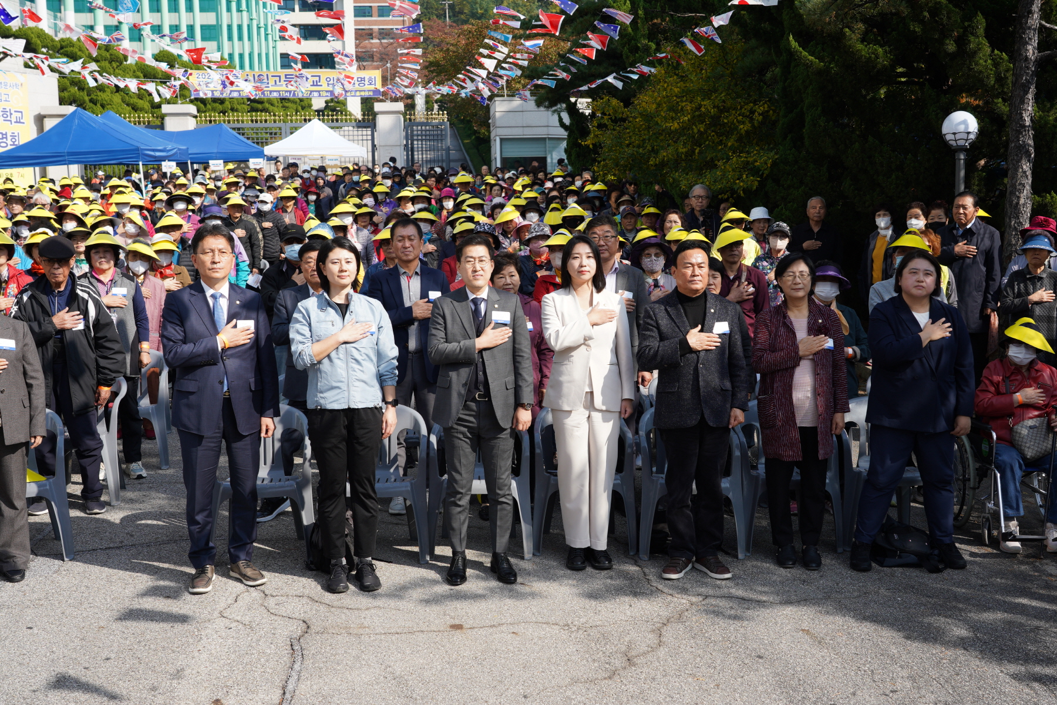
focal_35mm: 43
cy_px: 352
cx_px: 528
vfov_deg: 31.2
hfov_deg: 45.4
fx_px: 1262
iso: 100
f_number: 7.1
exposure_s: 1/200
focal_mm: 43
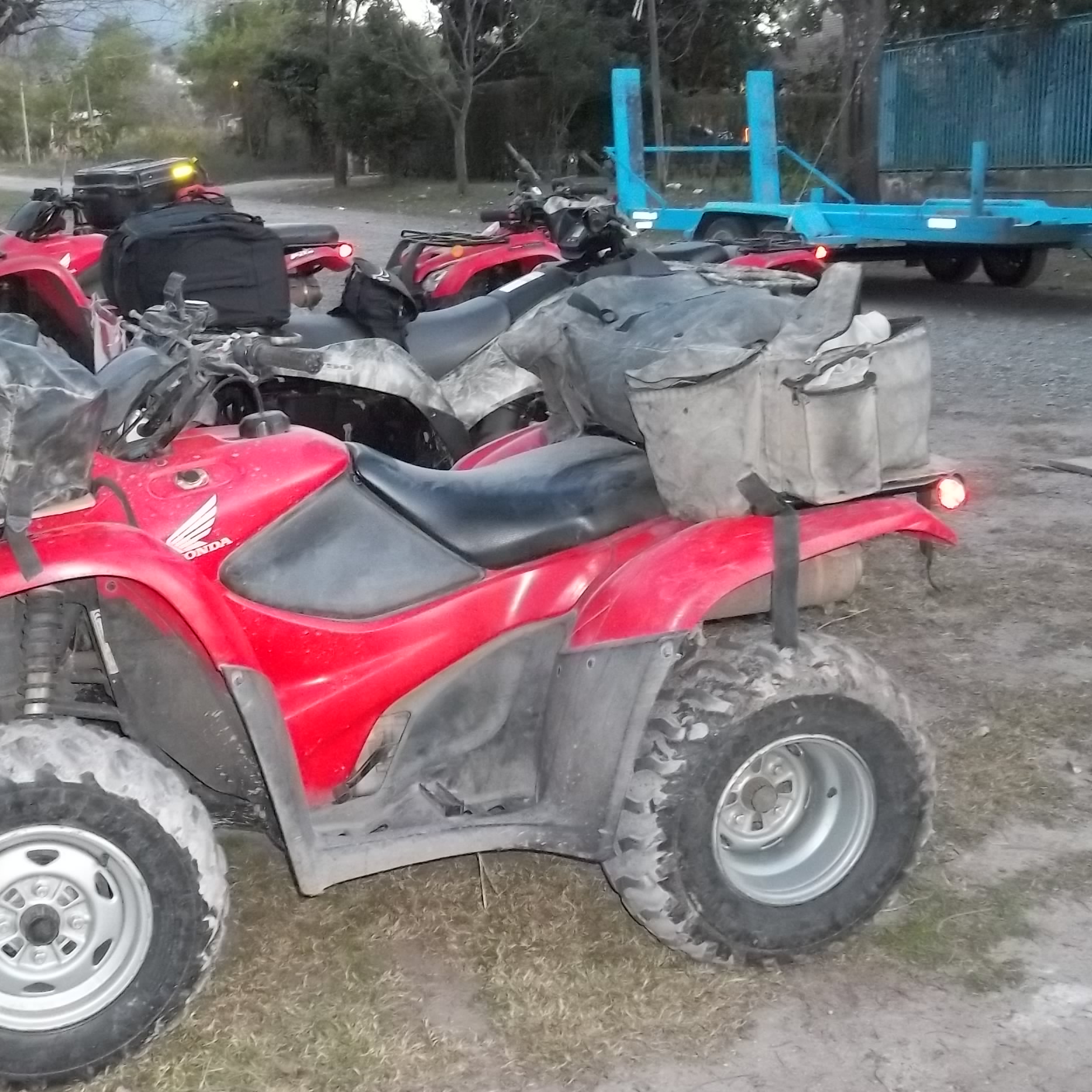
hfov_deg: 37.3
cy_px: 547
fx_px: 1606
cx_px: 393
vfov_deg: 37.6
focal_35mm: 45
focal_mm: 5.9
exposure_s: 1/30
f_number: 3.3
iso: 320
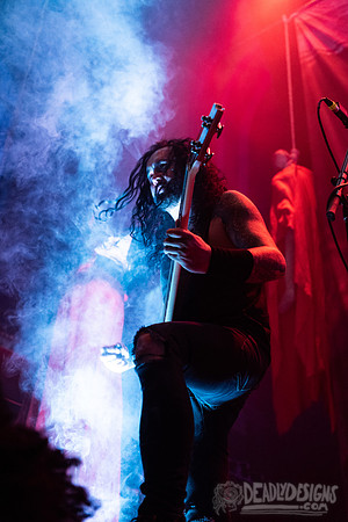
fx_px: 609
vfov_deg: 46.4
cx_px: 174
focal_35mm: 42
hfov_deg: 31.9
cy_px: 261
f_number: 3.2
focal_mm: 42
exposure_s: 1/160
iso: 3200
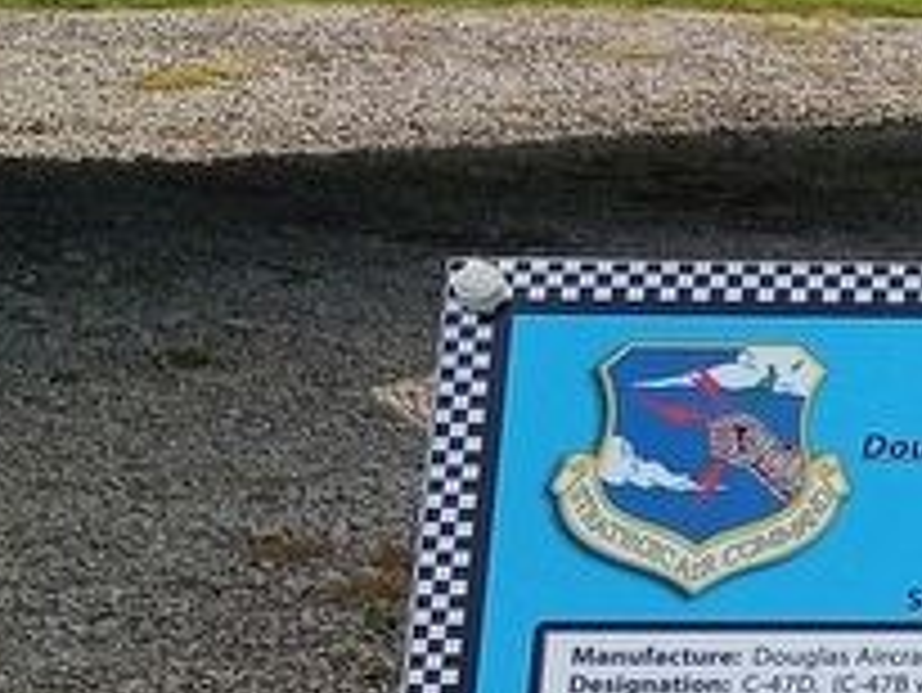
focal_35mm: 113
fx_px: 3012
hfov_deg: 15.3
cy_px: 1210
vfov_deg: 12.1
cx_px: 1583
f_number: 1.8
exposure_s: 1/1225
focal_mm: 4.27
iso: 100
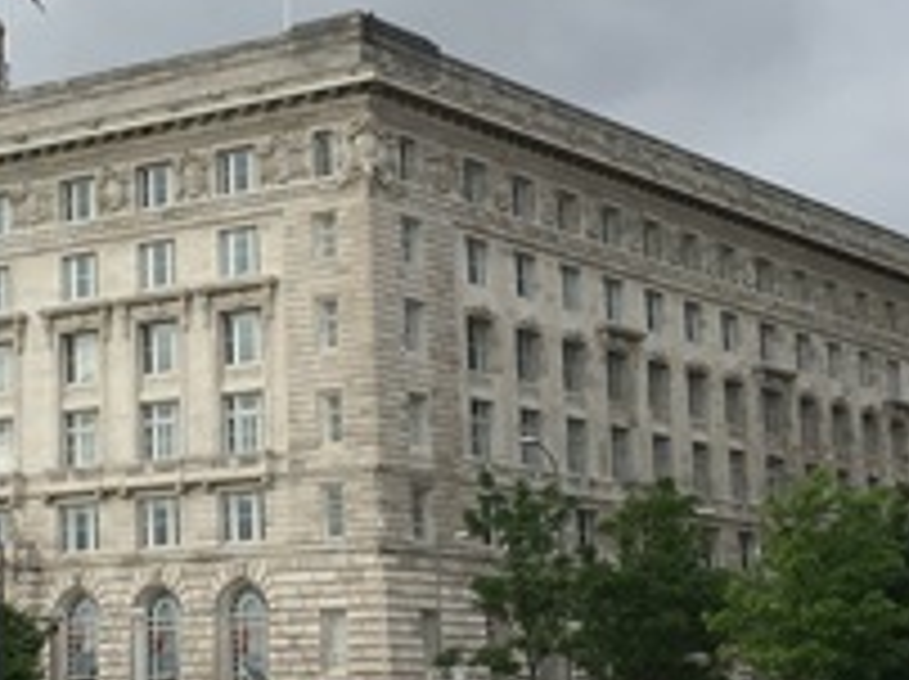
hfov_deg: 22.0
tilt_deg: +11.3
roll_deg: +0.6
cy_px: 239
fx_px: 2282
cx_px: 88
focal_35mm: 87
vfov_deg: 16.9
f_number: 2.2
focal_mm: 4.15
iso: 25
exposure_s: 1/761
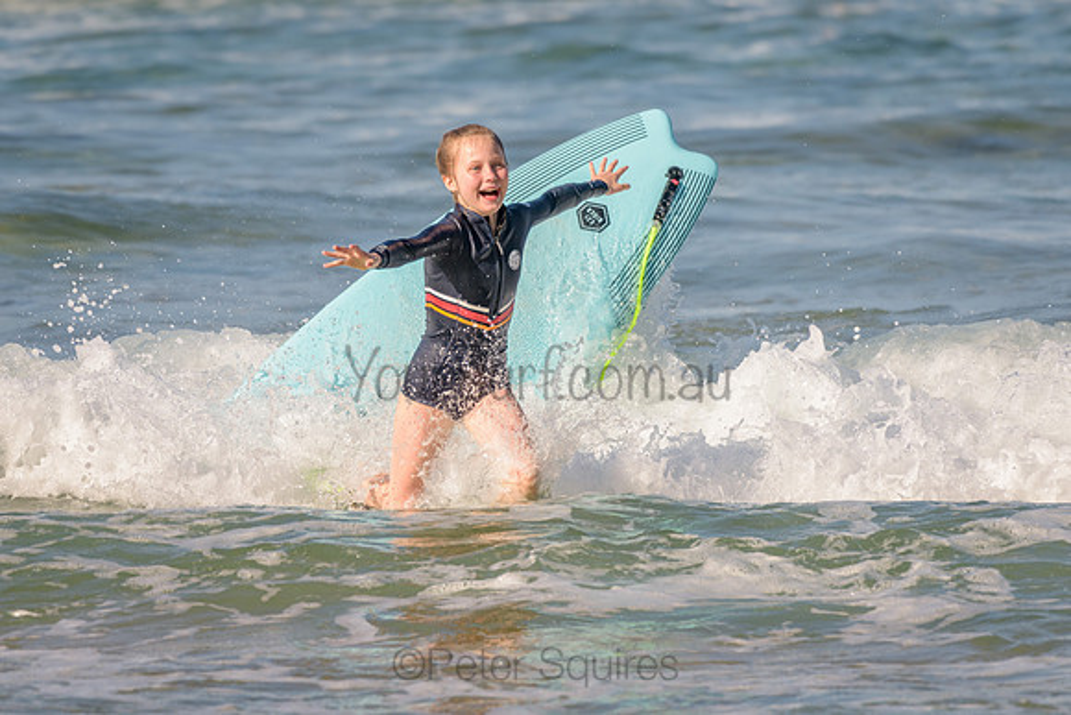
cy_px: 276
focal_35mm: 540
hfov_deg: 3.8
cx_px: 421
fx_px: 16061
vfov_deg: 2.5
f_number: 5.6
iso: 125
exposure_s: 1/2000
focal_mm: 440
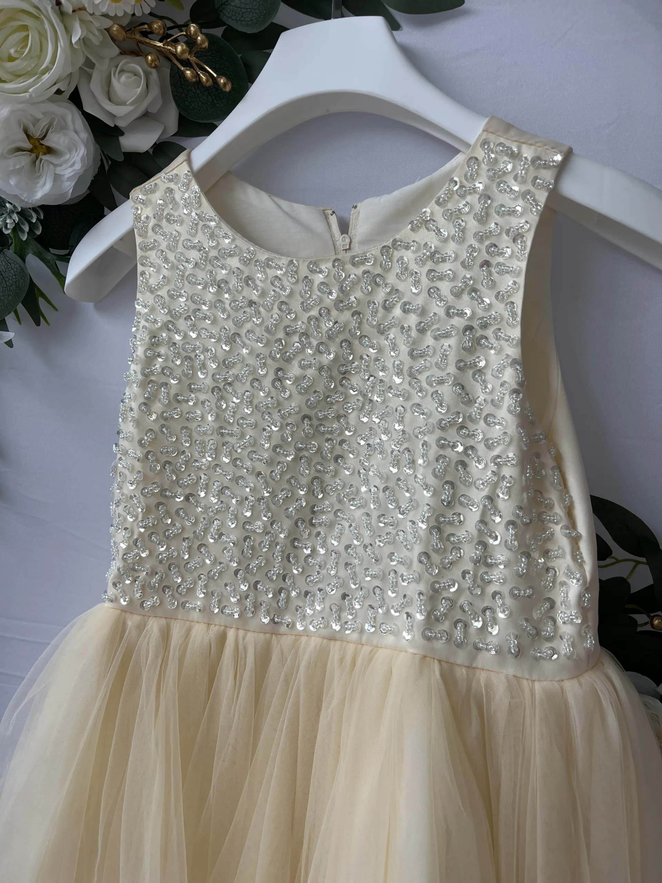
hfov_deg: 53.1
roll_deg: -1.6
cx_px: 331
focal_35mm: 26
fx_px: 663
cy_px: 442
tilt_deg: -9.0
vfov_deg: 67.3
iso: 32
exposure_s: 1/114
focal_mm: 5.1
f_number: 1.6
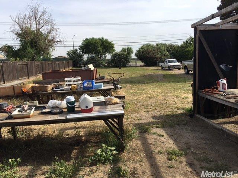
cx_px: 119
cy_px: 89
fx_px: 199
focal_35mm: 29
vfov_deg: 48.2
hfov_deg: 61.7
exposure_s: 1/1709
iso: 25
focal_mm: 4.15
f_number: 2.2
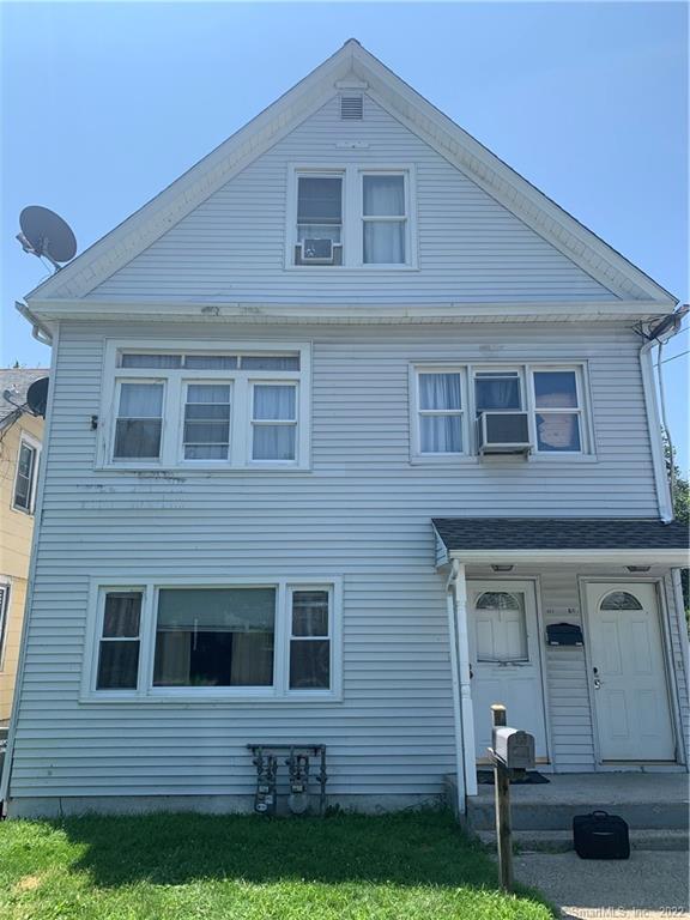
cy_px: 460
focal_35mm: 26
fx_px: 691
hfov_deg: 53.1
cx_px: 345
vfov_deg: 67.3
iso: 25
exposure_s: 1/1880
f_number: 1.8
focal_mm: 4.25
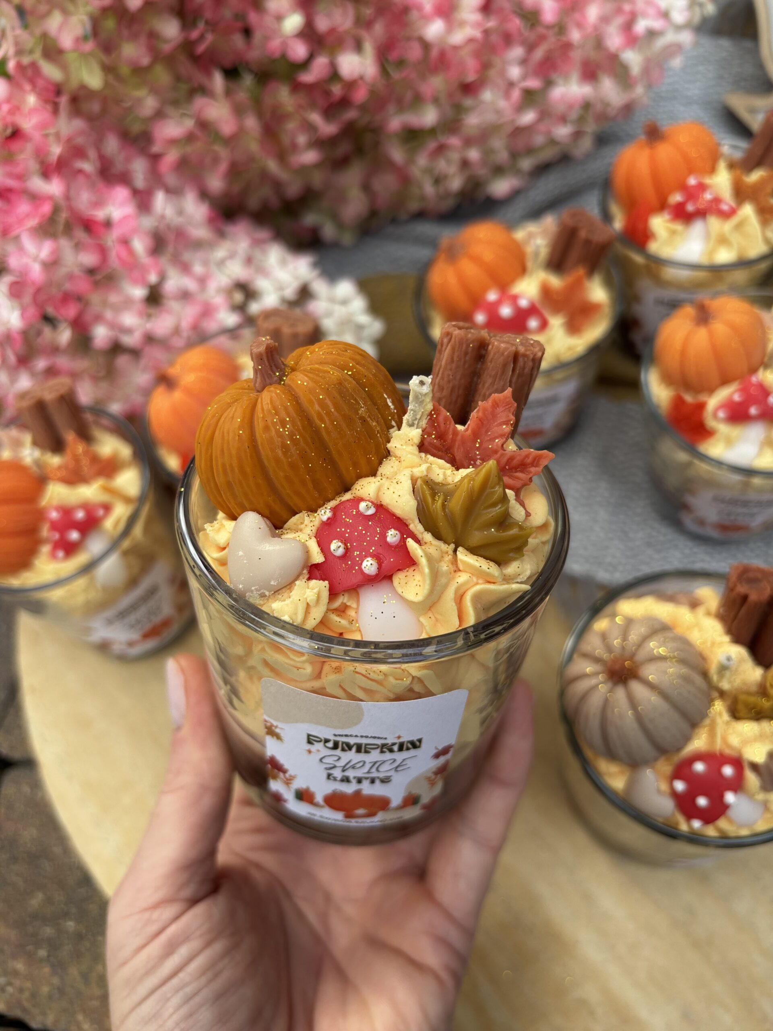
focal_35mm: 26
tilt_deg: -60.8
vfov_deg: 67.3
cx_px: 386
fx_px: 774
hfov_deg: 53.1
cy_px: 516
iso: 50
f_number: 1.6
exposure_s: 1/364
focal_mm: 5.96
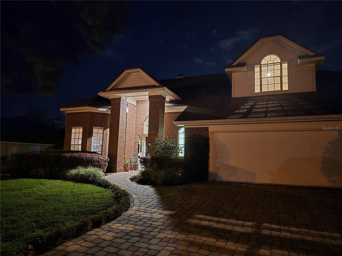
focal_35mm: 23
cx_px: 171
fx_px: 227
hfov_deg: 73.9
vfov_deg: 58.9
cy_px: 128
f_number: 1.7
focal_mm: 6.3
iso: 2500
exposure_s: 1/15
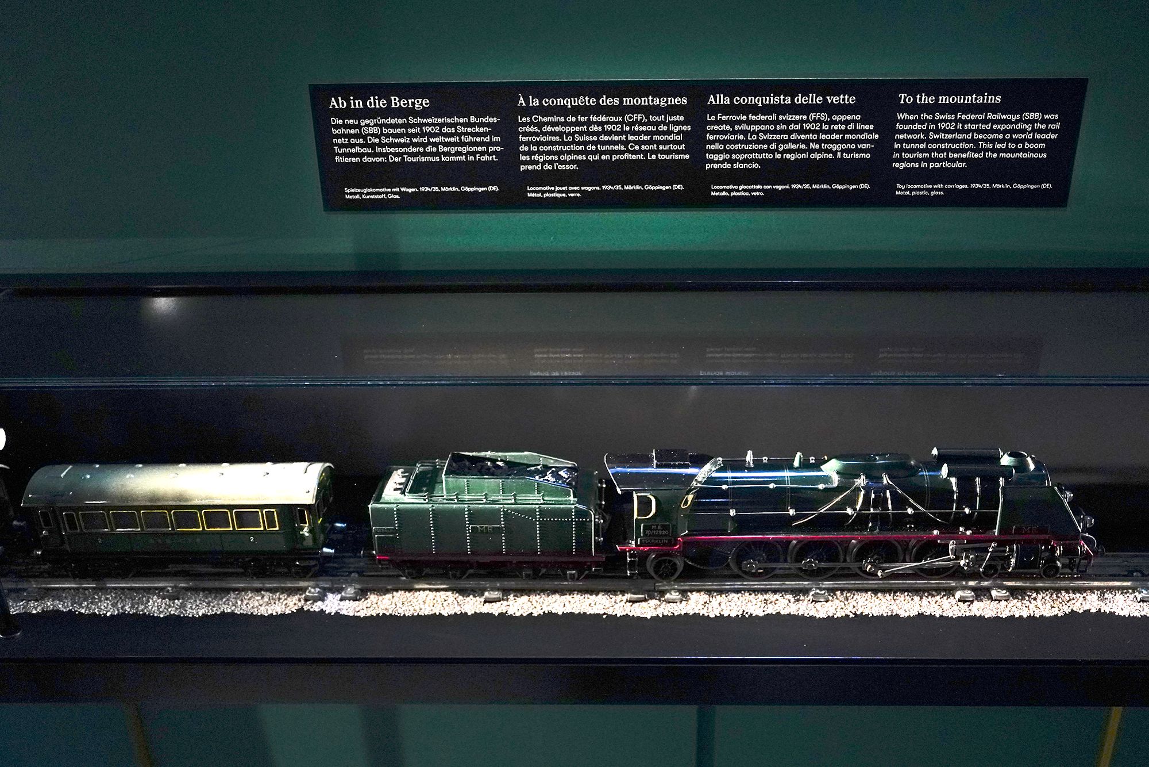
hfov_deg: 73.7
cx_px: 574
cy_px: 384
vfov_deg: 53.1
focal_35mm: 24
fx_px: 766
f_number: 2.8
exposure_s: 1/80
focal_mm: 24
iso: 3200
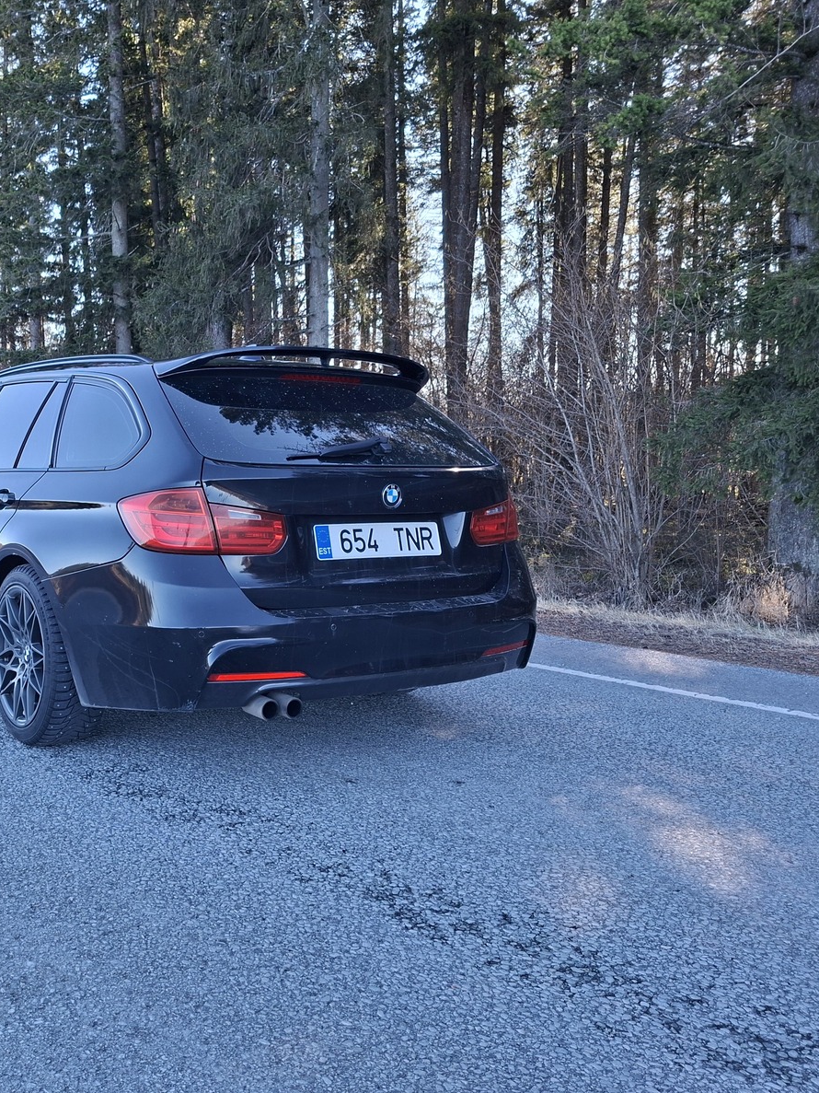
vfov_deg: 58.4
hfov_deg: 43.9
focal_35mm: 31
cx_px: 202
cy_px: 552
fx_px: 978
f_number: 1.8
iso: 50
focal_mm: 5.54
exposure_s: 1/217
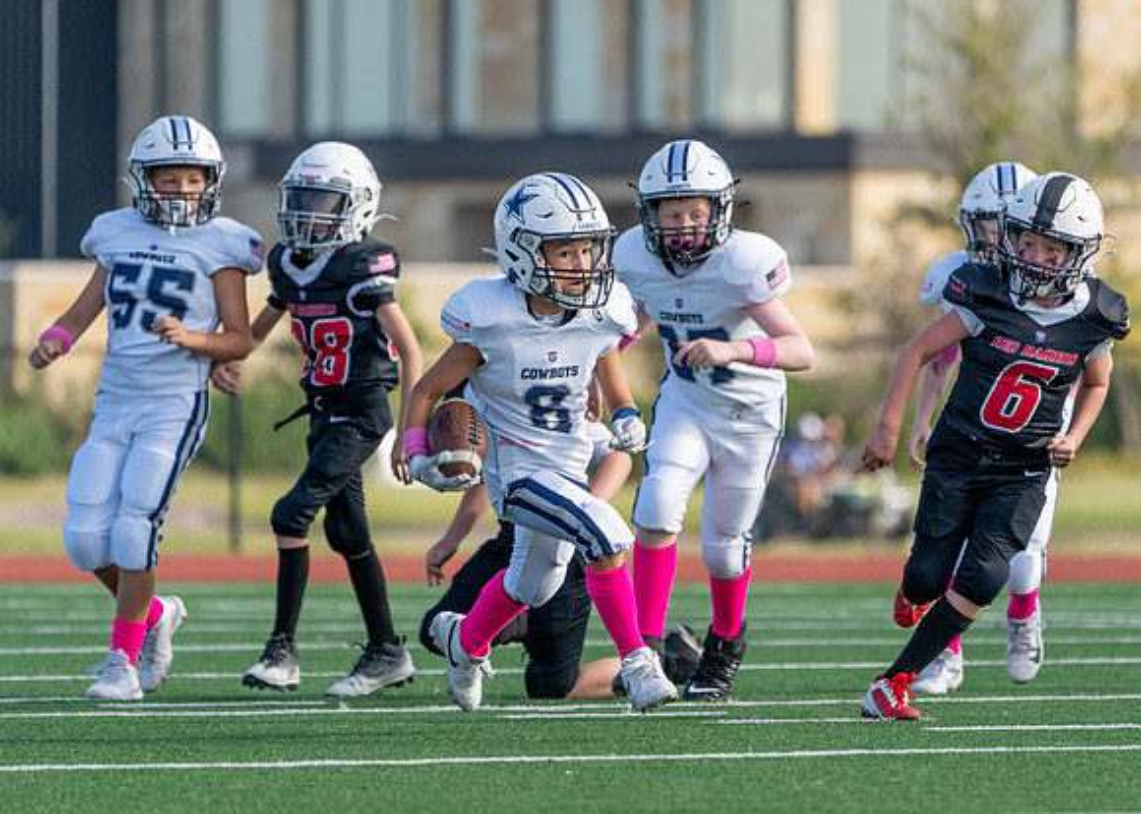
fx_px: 15320
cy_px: 398
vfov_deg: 3.0
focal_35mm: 473
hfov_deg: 4.3
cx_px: 675
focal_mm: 388
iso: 200
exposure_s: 1/2000
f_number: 5.6
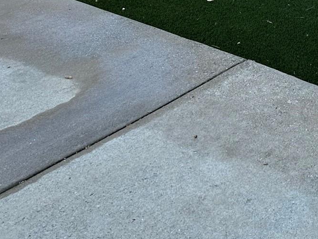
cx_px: 290
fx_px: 680
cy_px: -103
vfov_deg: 18.1
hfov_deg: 25.5
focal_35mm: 74
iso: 80
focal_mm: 6.86
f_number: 1.78
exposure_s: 1/829
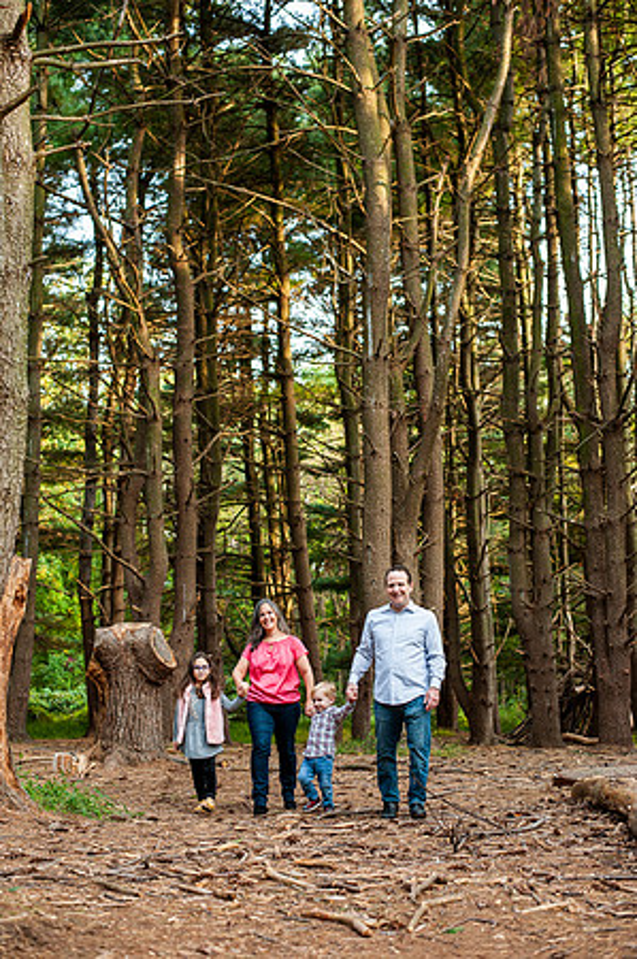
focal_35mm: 50
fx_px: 1330
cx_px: 318
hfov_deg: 26.9
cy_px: 480
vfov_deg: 39.6
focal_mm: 50
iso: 800
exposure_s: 1/250
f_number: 3.5
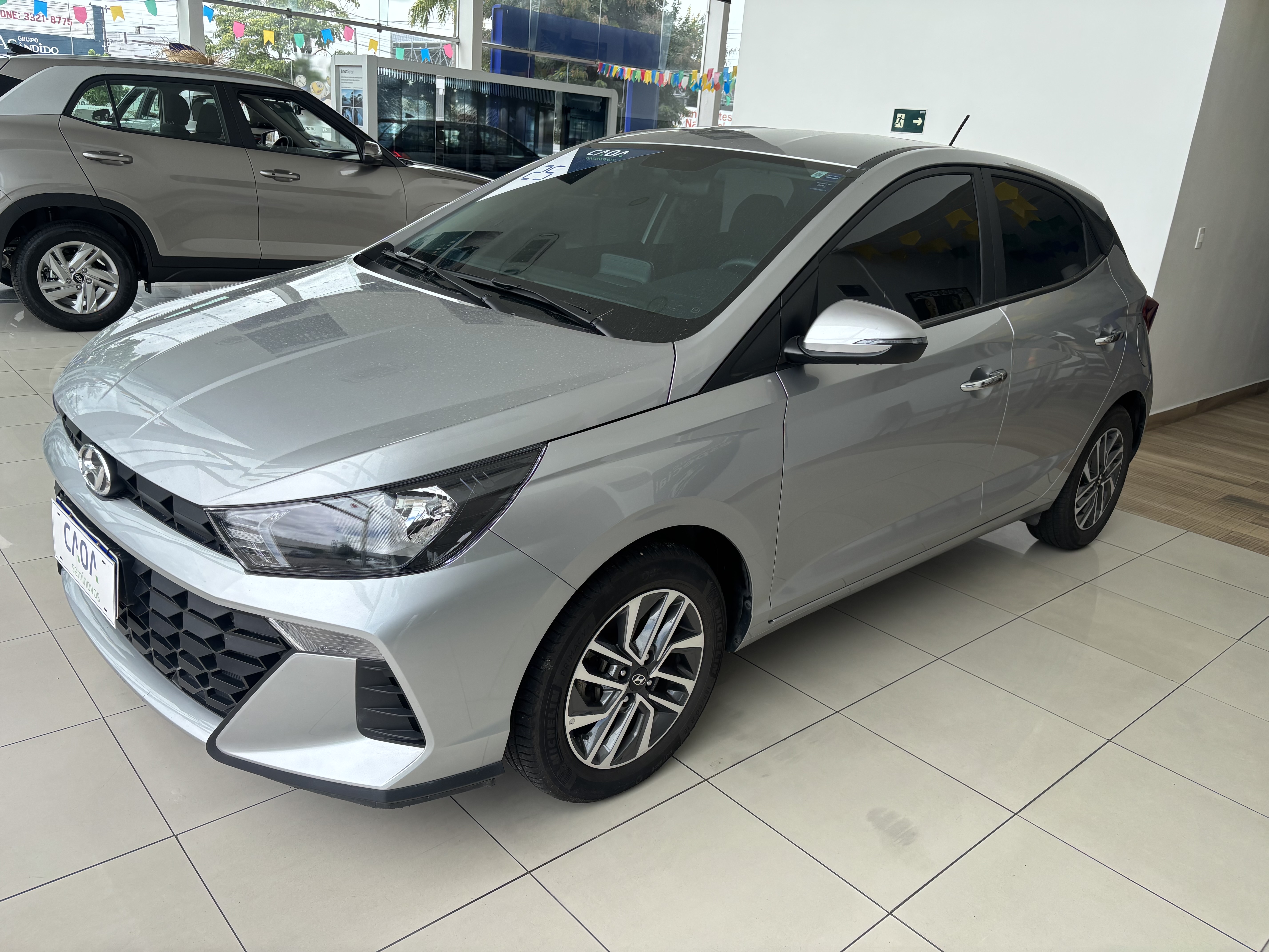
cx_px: 634
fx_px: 953
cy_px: 476
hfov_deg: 67.3
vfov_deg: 53.1
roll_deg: -5.2
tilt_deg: -17.8
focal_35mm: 26
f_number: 1.6
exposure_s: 1/726
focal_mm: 5.96
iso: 50
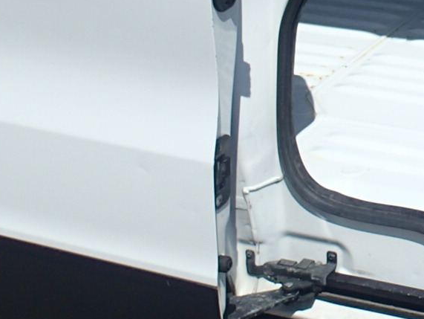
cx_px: 584
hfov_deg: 20.7
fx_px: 1030
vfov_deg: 15.9
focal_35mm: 84
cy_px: -181
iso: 100
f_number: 8
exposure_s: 1/320
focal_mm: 4.5
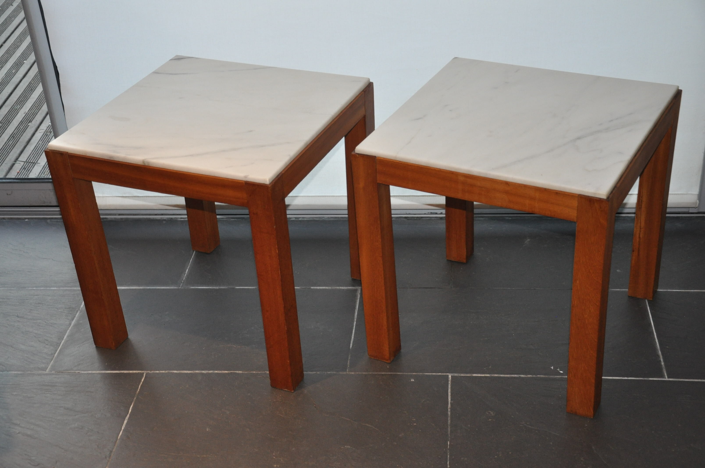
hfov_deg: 35.1
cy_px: 234
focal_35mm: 57
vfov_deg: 23.7
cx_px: 352
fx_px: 1115
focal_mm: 38
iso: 800
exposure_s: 1/60
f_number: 4.5
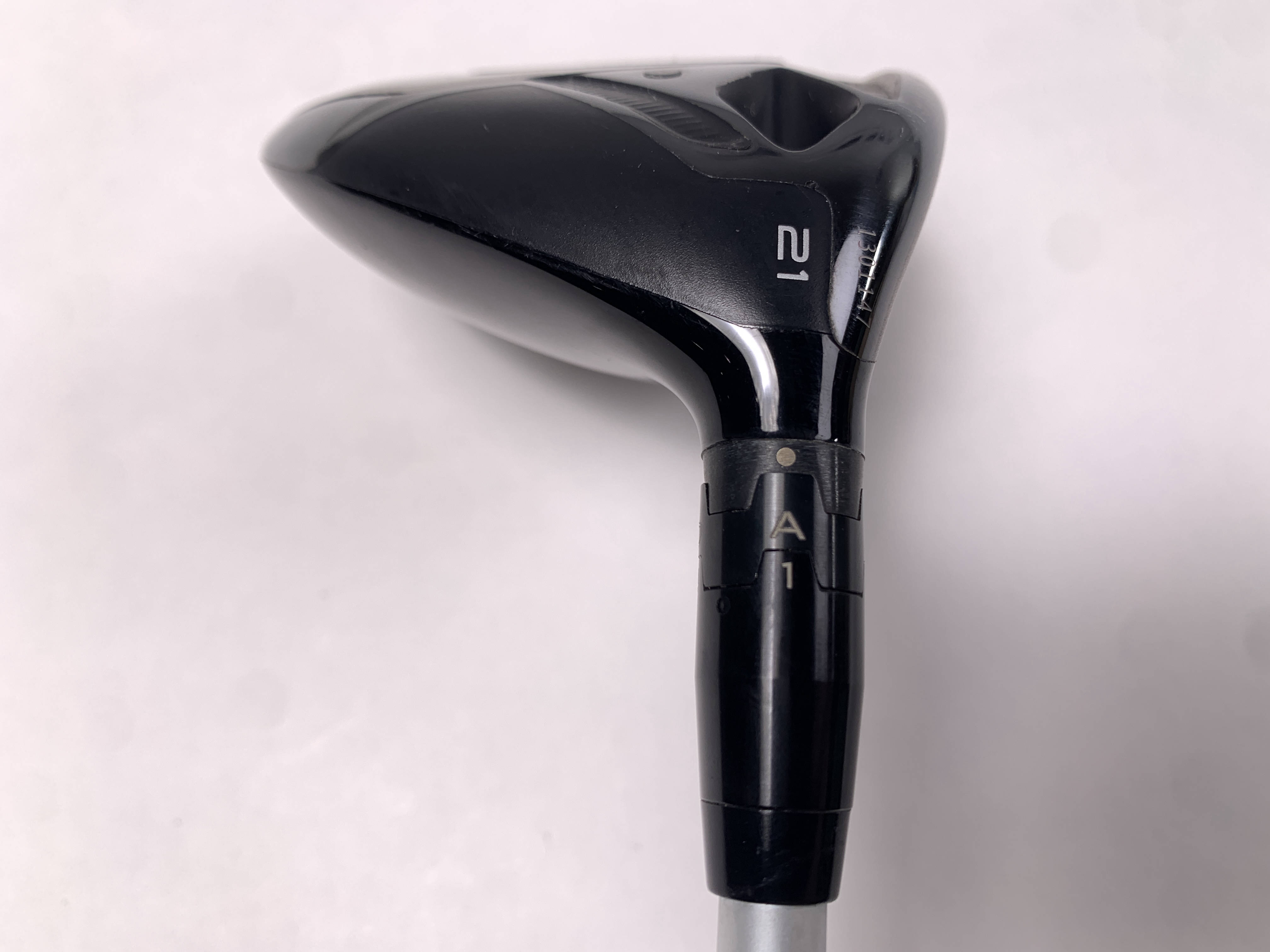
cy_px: 476
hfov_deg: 67.3
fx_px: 954
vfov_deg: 53.1
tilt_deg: -76.3
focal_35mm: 26
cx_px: 635
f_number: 1.8
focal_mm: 4.25
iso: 25
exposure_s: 1/137
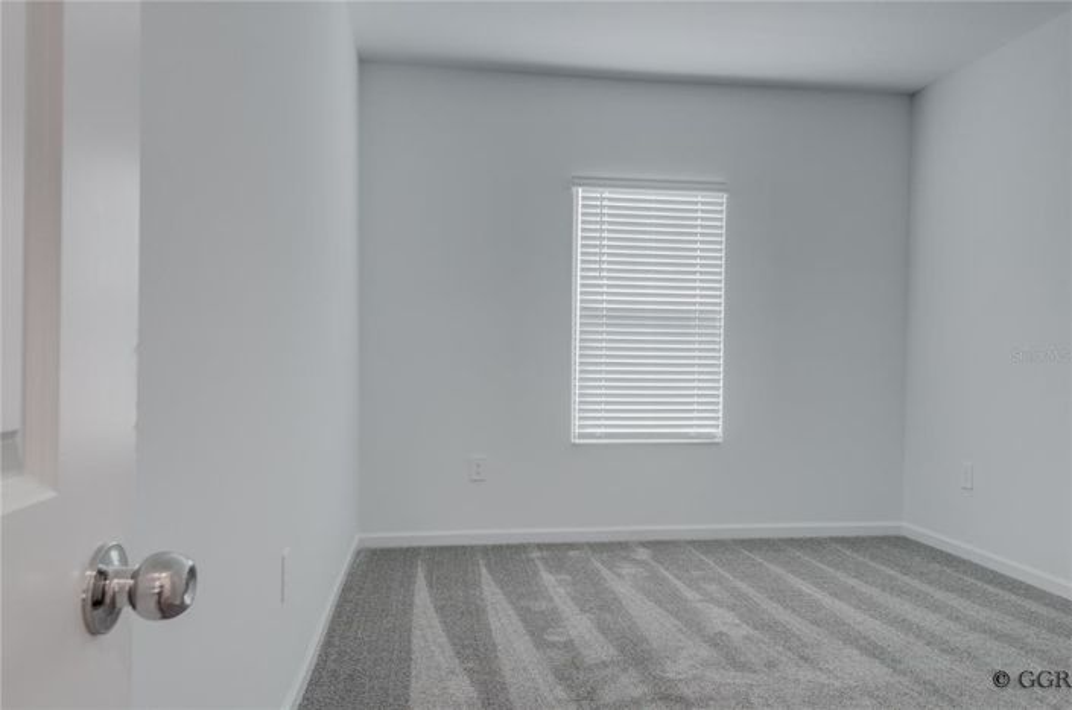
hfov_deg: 73.9
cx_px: 536
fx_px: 713
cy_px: 355
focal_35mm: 24
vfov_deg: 52.9
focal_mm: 16
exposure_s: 1/30
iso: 400
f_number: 8
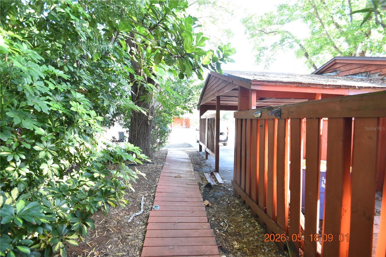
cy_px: 128
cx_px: 193
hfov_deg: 100.4
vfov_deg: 77.3
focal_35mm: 15
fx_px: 161
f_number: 4
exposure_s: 1/60
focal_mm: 10
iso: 640
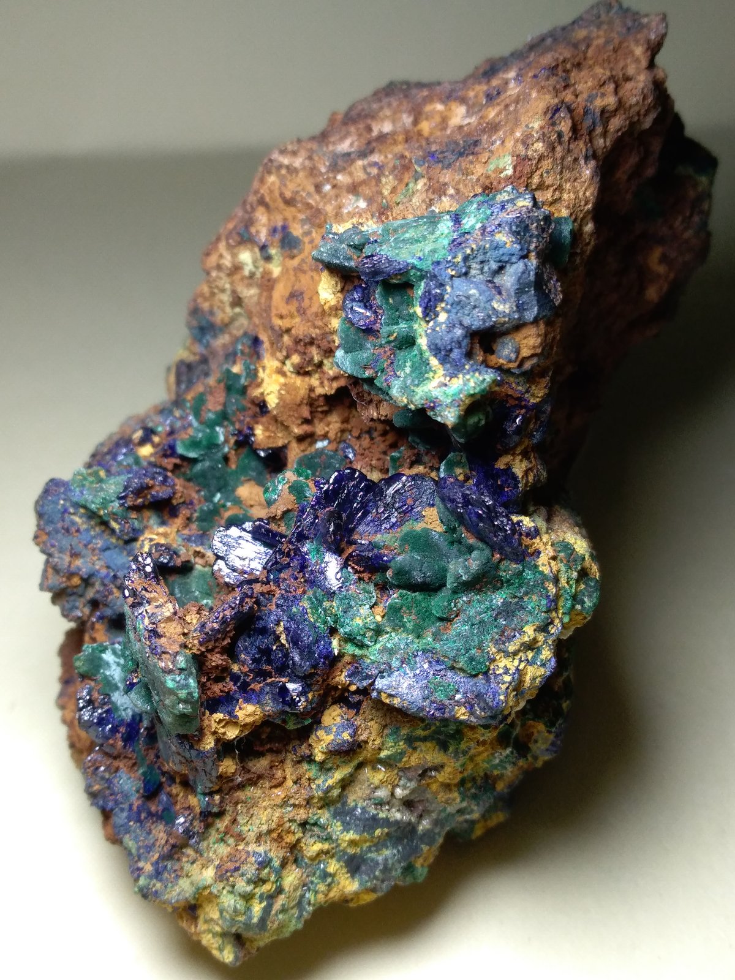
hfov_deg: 53.1
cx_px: 368
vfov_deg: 67.3
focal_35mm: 26
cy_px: 490
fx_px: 736
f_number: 2
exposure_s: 1/100
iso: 191
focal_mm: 3.54
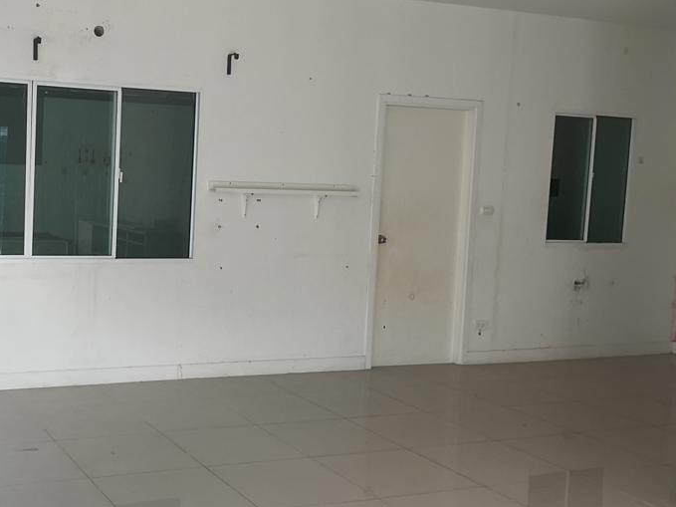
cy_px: 236
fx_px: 957
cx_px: 156
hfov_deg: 37.8
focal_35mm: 49
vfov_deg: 29.7
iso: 16
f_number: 1.8
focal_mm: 3
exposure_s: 1/100
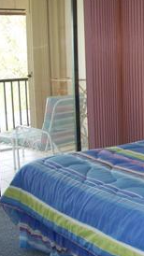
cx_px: 192
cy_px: 106
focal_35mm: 66
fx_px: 448
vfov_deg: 31.8
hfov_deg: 17.1
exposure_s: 1/60
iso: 125
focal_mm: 7.8
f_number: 2.8
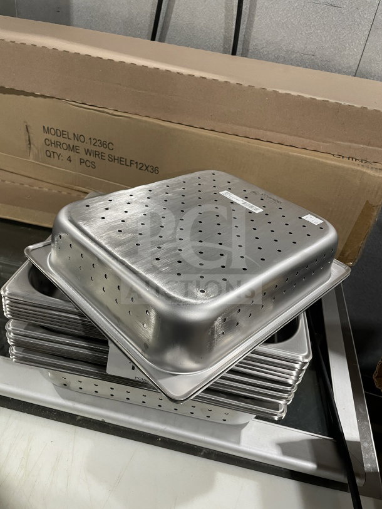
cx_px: 191
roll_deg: -7.2
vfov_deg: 67.3
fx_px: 382
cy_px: 254
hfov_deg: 53.1
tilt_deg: -34.0
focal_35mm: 26
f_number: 1.6
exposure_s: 1/78
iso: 125
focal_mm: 4.2
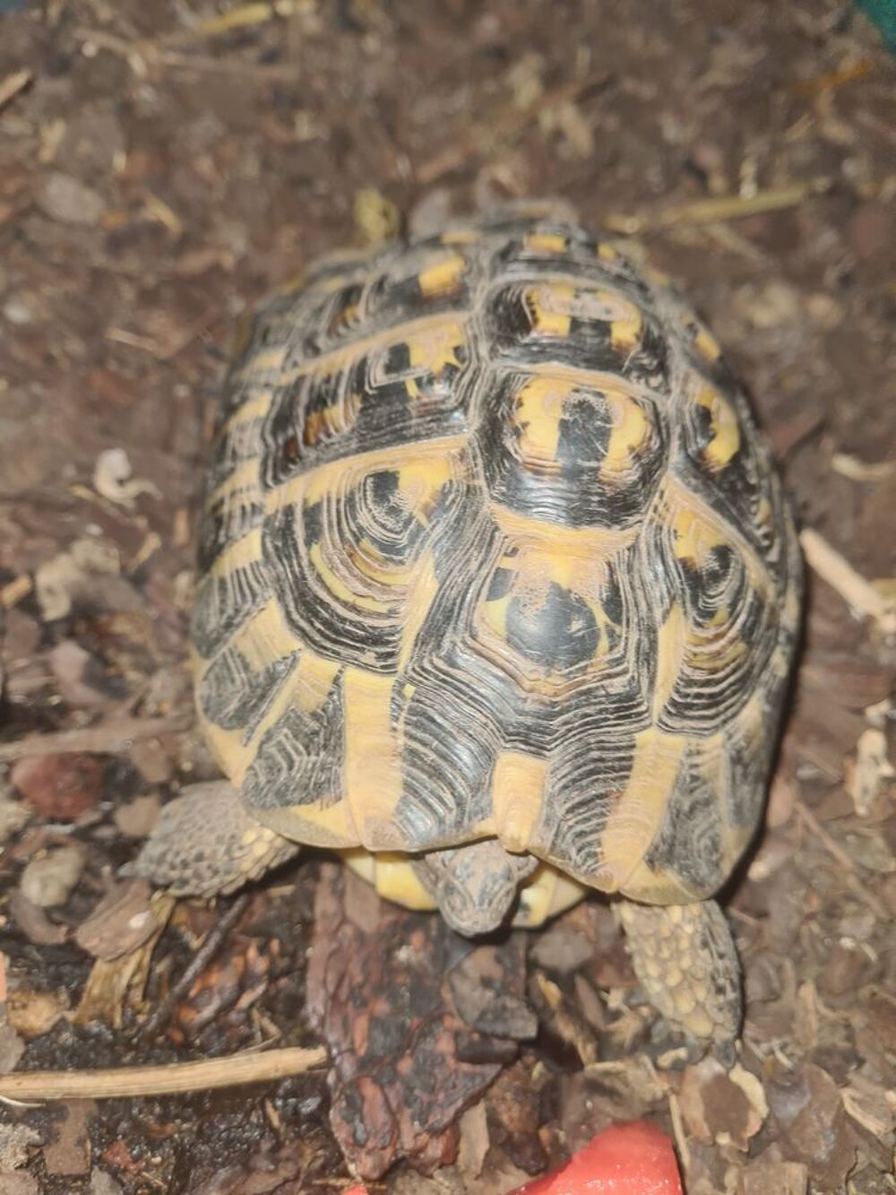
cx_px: 448
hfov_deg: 53.1
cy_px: 598
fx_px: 897
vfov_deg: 67.3
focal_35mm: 26
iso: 160
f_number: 1.8
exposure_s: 1/50
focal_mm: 5.4
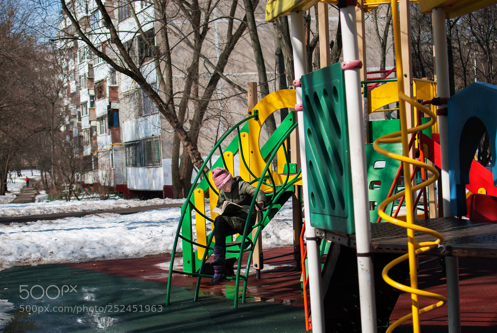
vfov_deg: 25.8
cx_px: 248
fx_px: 726
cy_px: 166
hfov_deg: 37.8
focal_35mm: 52
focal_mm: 35
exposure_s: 1/2500
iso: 100
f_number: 2.2
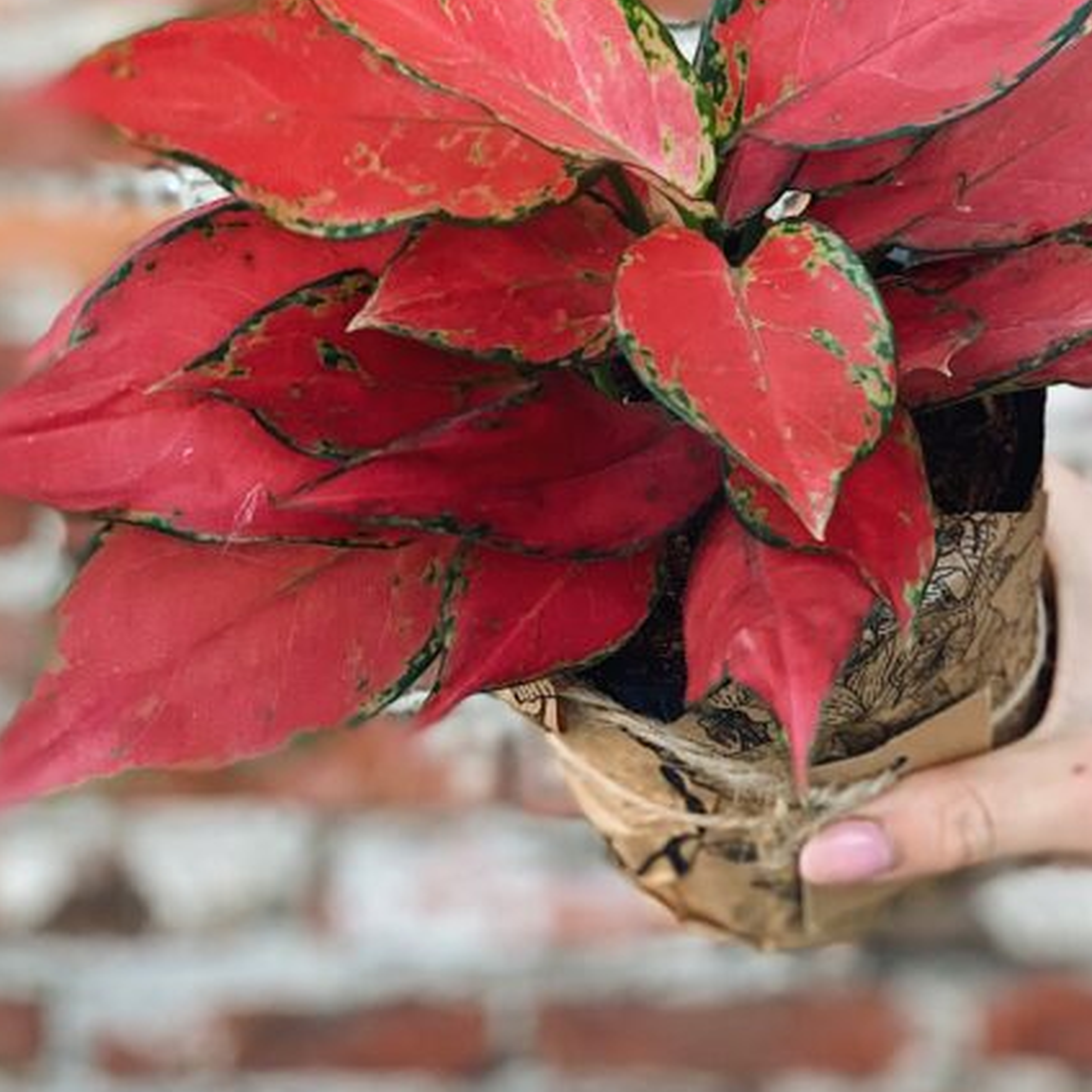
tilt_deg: -7.0
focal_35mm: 111
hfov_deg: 15.6
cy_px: 206
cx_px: 811
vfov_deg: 15.6
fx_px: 3962
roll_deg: +0.8
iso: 32
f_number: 2.4
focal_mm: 6
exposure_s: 1/122
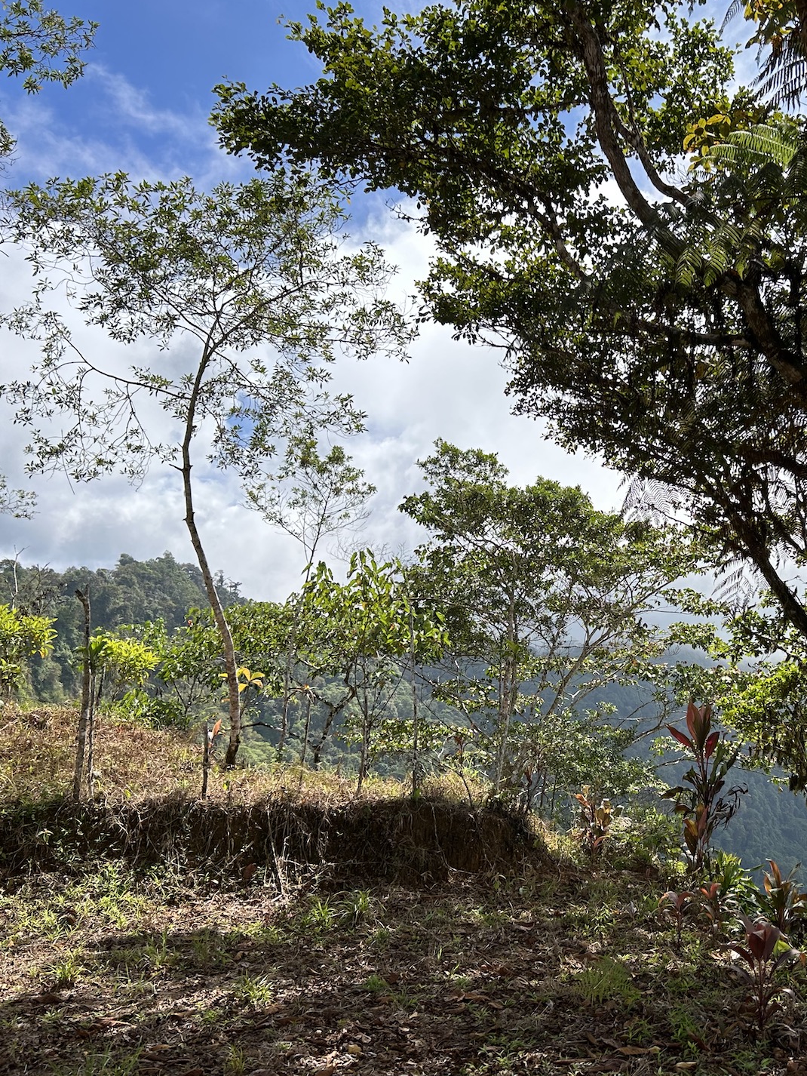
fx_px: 1088
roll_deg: +1.2
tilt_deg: +11.0
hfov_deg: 39.4
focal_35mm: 35
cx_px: 627
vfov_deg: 52.6
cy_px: 533
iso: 50
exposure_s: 1/3968
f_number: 1.5
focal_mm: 5.7
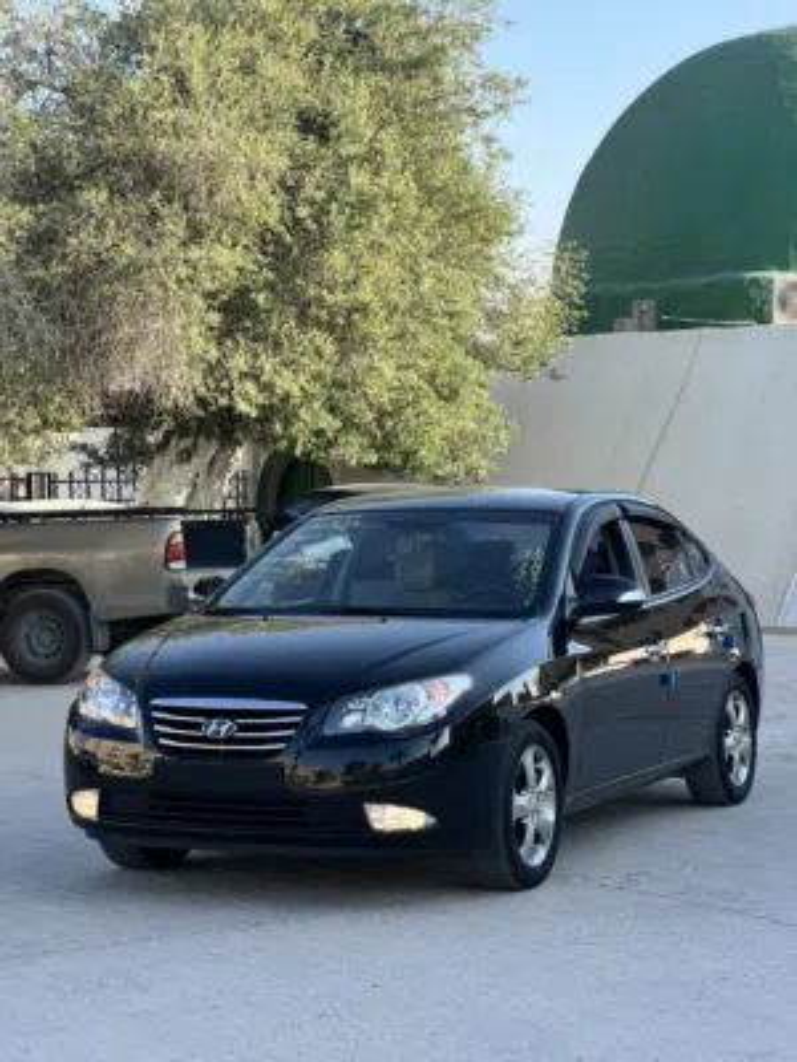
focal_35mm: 77
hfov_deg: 19.1
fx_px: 2364
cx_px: 398
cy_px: 531
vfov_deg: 25.3
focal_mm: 9
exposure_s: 1/163
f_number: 2.8
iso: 32
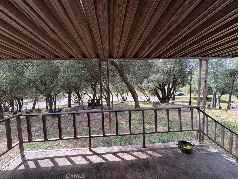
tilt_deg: -5.6
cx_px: 119
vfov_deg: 85.7
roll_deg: +0.8
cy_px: 90
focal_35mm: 14
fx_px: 96
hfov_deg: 102.1
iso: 64
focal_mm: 2.22
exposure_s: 1/244
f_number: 2.2
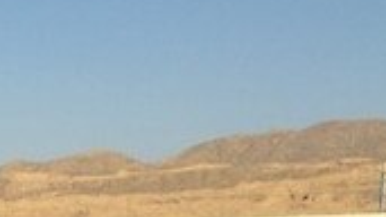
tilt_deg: -11.1
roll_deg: +0.7
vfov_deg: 9.1
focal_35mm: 122
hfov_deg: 15.4
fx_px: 1248
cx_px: -284
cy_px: 489
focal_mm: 4.15
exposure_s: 1/1953
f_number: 2.2
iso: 32
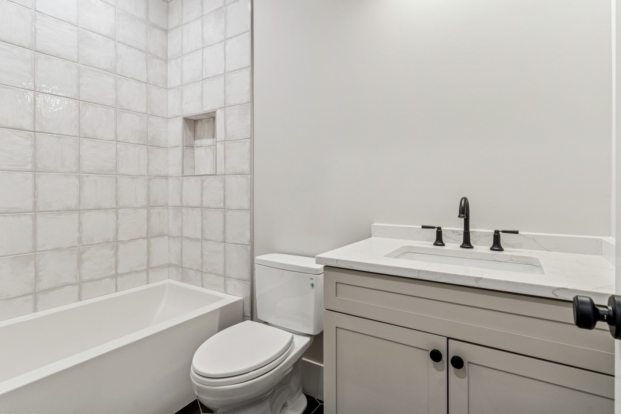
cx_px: 296
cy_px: 195
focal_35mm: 18
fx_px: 310
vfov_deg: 67.3
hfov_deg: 89.9
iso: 320
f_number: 8
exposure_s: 1/15
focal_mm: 16
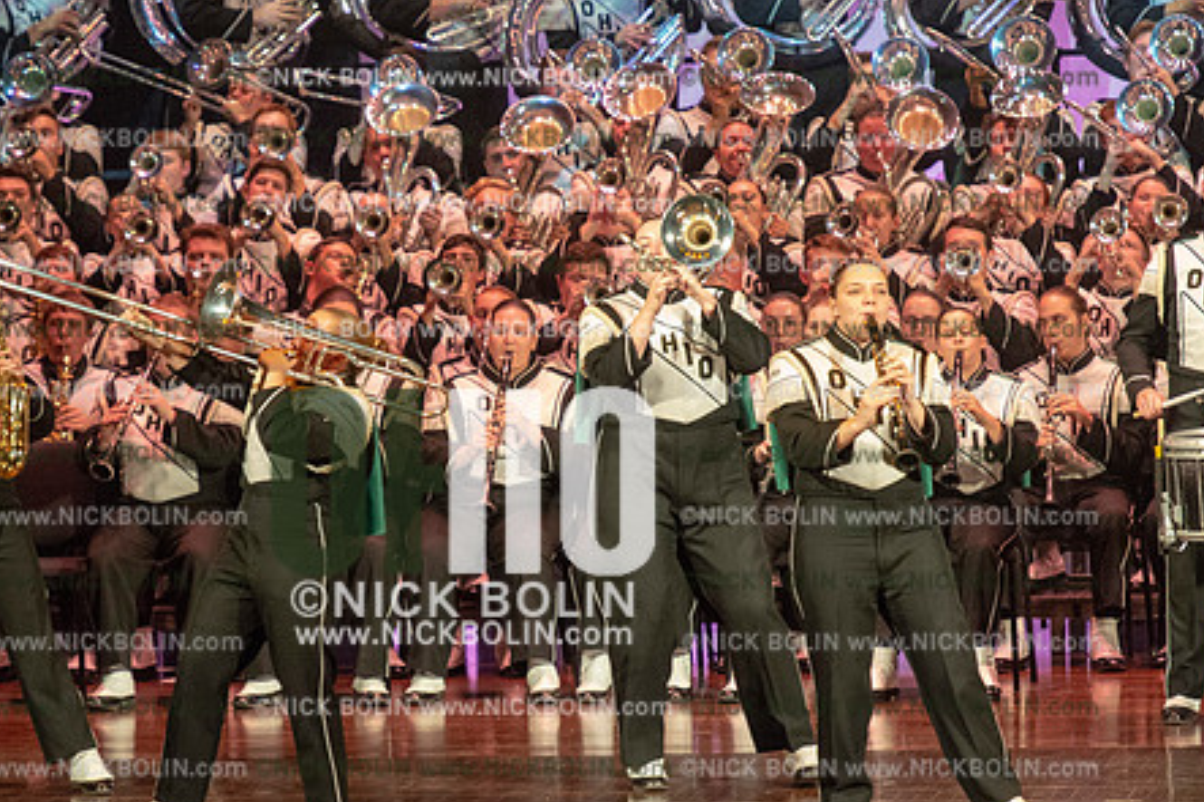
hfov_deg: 6.8
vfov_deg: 4.6
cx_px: 462
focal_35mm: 301
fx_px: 10062
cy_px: 517
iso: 8000
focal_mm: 230
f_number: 5.6
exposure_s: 1/200
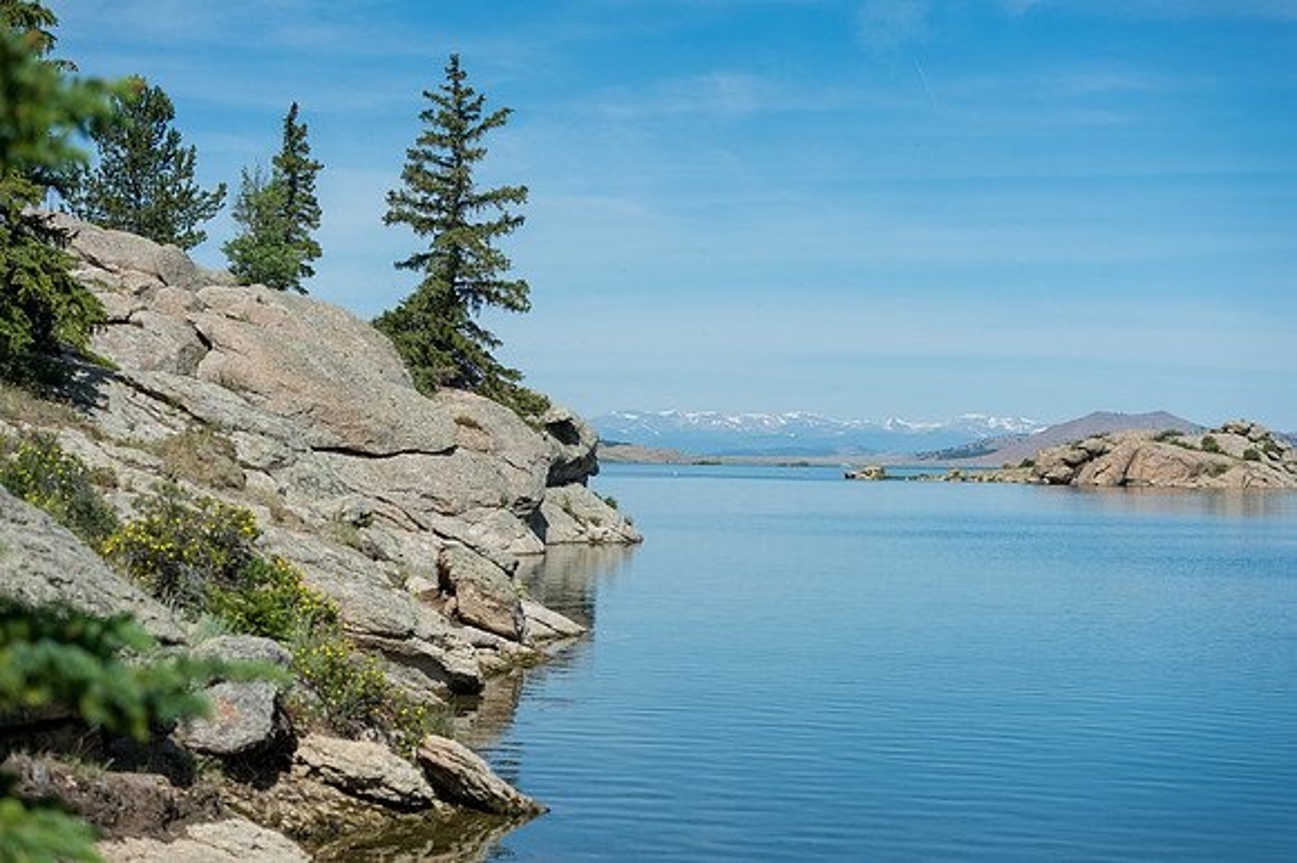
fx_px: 2520
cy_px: 432
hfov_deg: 28.9
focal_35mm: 70
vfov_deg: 19.4
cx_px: 648
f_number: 7.1
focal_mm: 70
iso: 110
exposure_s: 1/1600
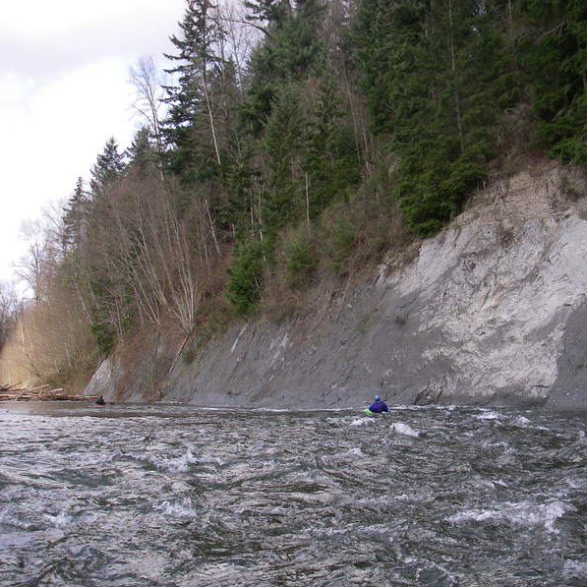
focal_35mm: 45
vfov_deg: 37.6
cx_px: 317
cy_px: 293
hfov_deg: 37.5
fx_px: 863
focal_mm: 6.3
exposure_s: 1/160
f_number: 3.3
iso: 64
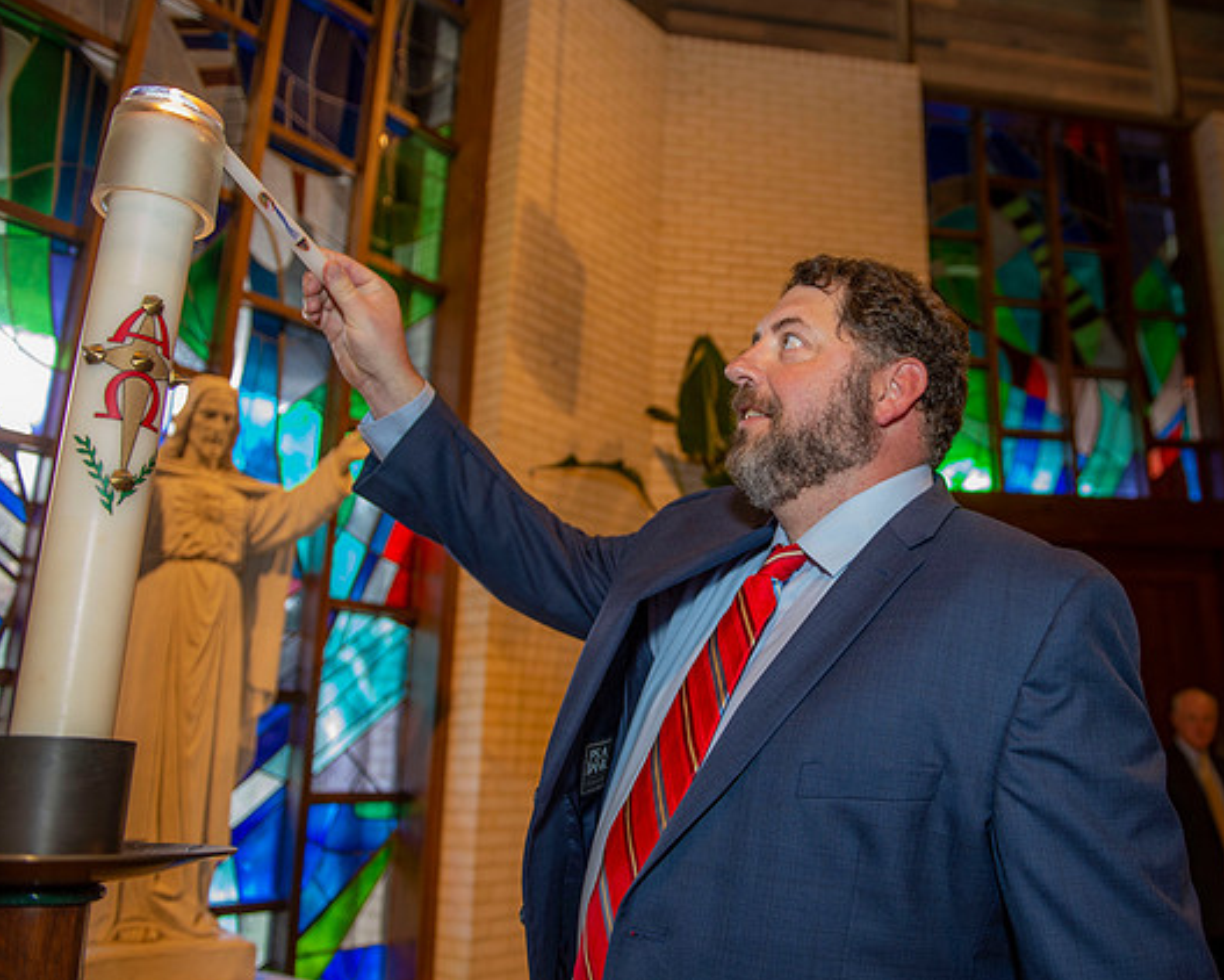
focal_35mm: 29
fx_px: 1051
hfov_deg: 59.6
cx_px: 774
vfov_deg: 50.0
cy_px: 495
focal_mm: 24
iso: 1000
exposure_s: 1/100
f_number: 3.2
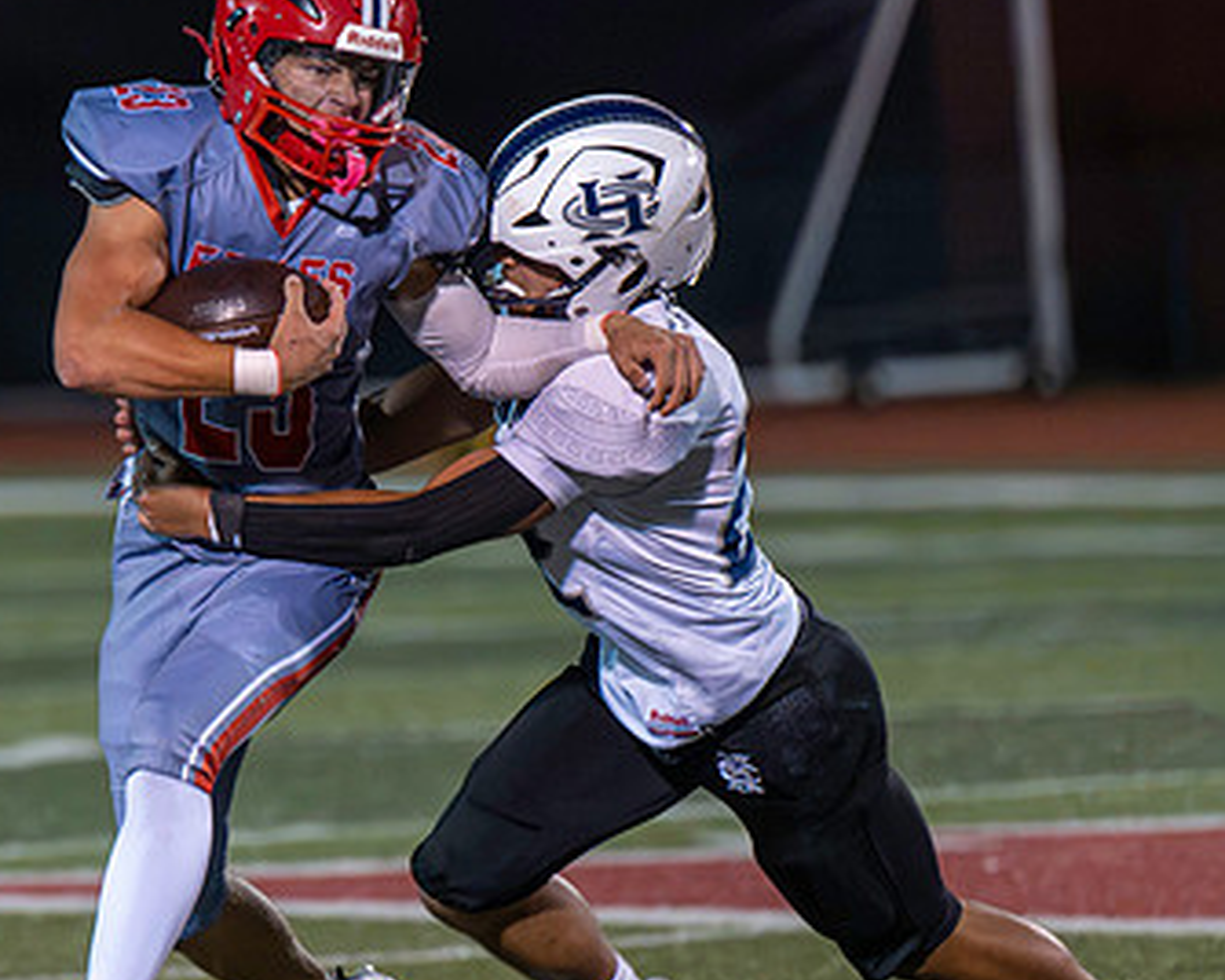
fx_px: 19215
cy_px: 542
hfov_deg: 3.7
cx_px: 243
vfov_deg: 2.9
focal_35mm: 530
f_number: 4
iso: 12800
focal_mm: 280
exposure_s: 1/800
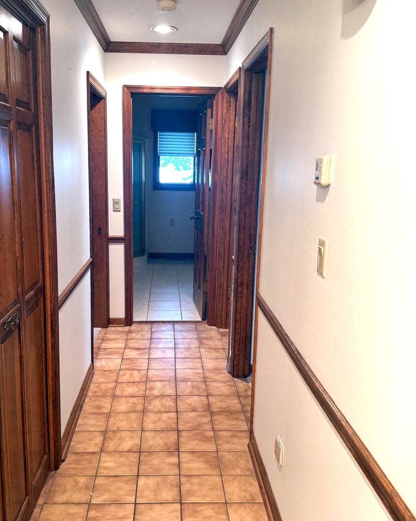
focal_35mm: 32
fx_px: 493
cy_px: 258
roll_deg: -0.8
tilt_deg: -10.6
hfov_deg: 45.7
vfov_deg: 55.7
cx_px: 184
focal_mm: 6.76
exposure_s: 1/60
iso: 250
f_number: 1.78
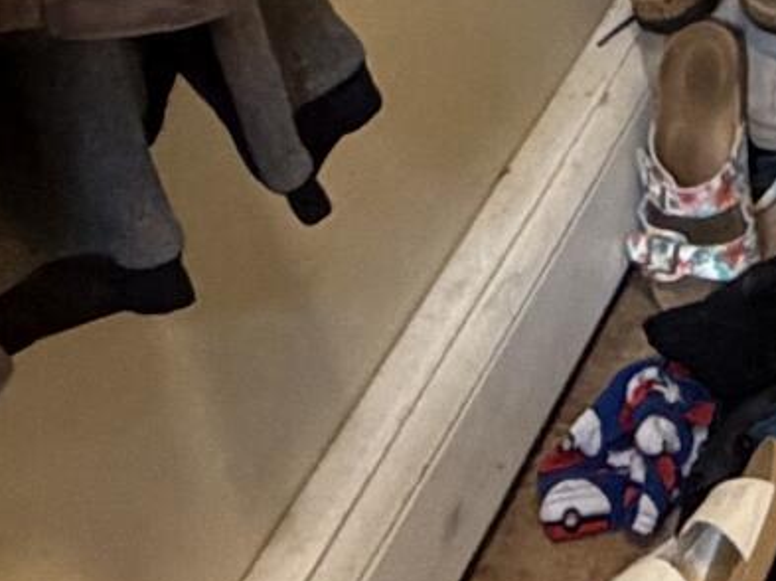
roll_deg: +1.1
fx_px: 2396
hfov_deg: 15.6
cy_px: -646
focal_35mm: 107
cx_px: 1430
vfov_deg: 12.0
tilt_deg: -19.8
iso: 320
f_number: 2.2
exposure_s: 1/60
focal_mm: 2.22
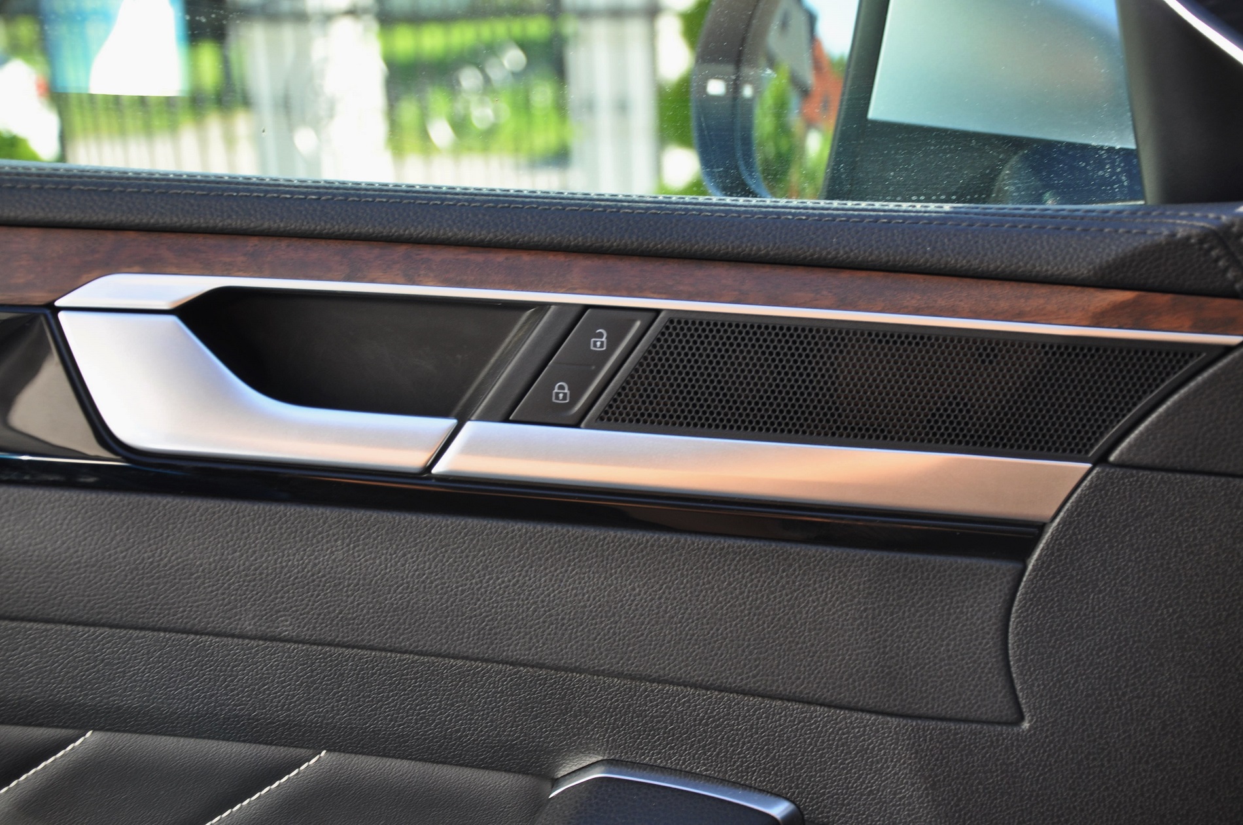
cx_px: 622
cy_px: 412
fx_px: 2172
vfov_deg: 21.5
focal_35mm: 63
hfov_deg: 31.9
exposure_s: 1/125
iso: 250
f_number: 5.6
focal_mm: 42
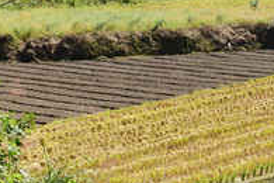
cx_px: 354
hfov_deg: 10.4
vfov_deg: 7.1
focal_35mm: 194
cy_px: 70
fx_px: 1476
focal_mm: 70
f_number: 6.3
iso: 72
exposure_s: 1/160
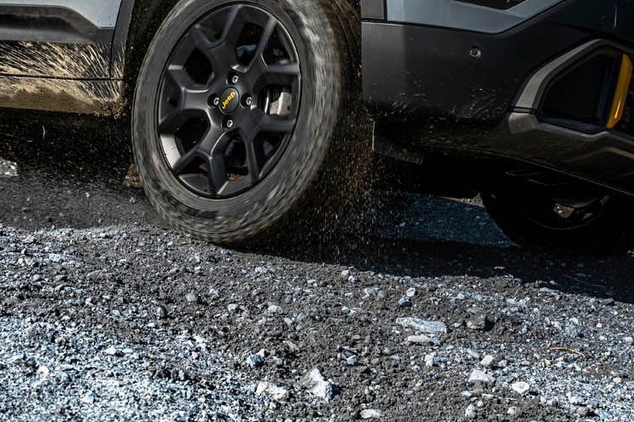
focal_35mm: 62
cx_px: 333
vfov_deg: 20.8
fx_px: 1092
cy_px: -48
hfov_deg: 32.4
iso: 100
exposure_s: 1/640
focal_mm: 24
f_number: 5.6
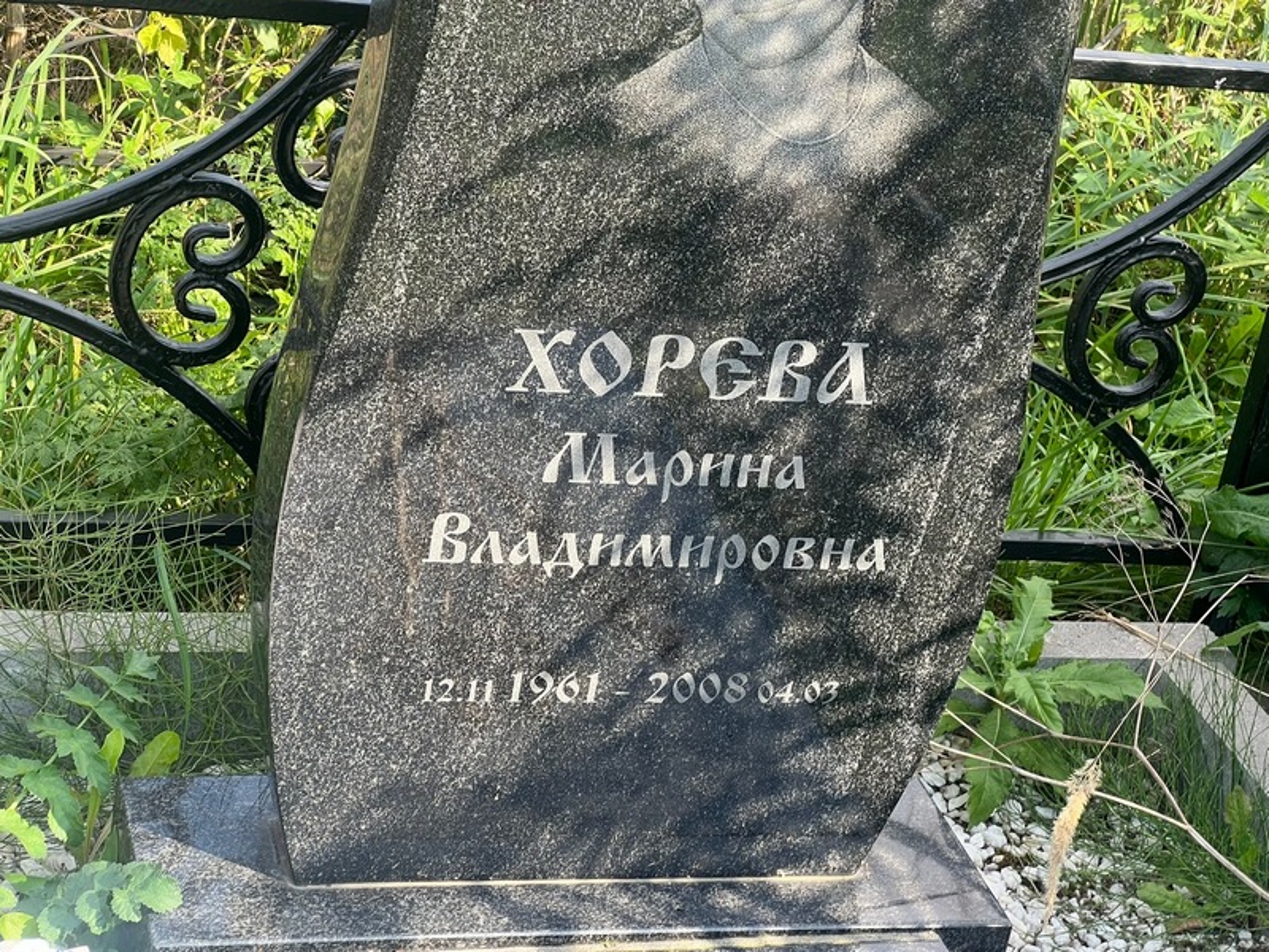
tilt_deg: -23.3
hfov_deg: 25.3
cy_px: 476
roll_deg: -10.4
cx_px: 634
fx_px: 2823
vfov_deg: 19.1
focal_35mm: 77
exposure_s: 1/121
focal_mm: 9
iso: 20
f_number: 2.8
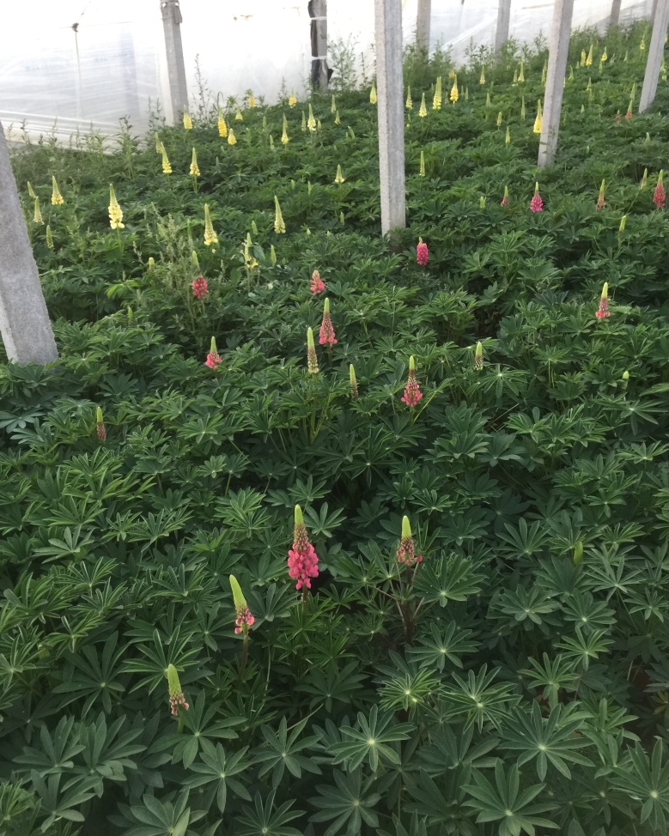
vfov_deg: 57.1
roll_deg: +3.7
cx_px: 327
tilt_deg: -30.1
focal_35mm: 31
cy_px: 442
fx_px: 767
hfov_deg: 47.1
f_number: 2.2
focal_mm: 4.15
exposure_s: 1/17
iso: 40
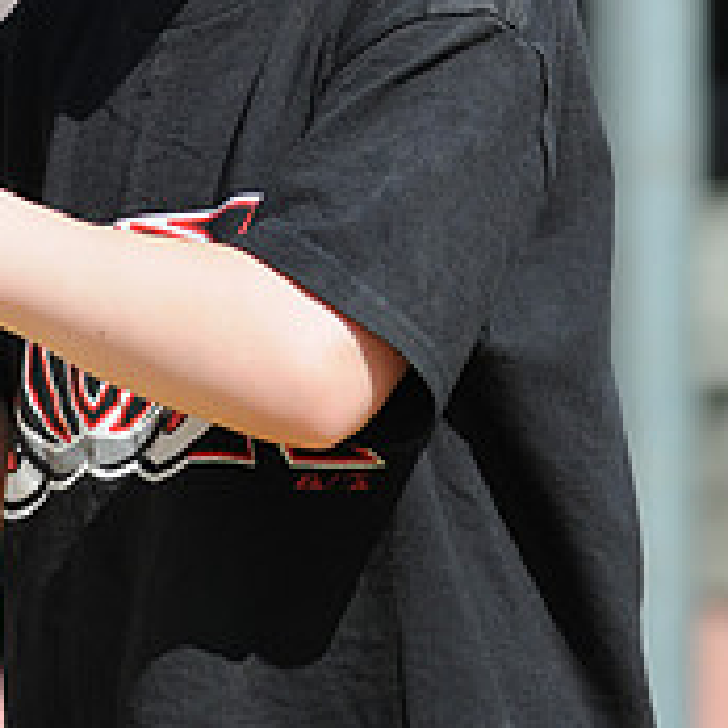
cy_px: -364
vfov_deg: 1.4
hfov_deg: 1.4
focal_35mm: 1274
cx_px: 324
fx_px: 30313
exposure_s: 1/1250
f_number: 4
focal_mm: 300
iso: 200
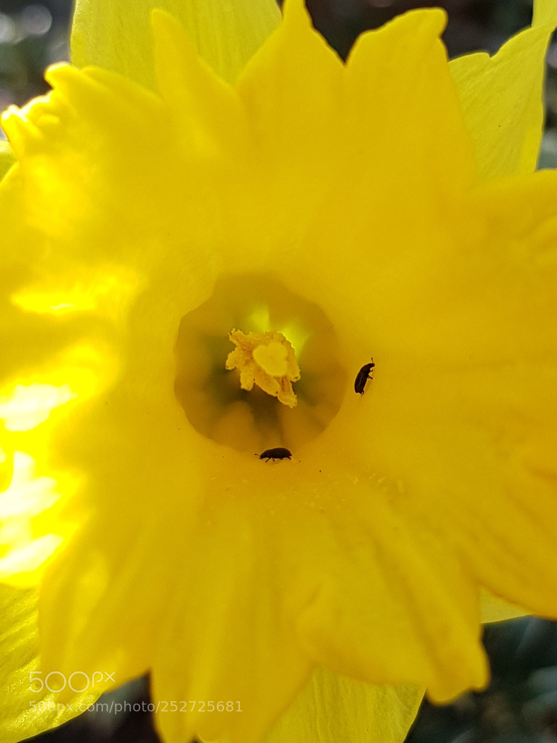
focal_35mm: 26
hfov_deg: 53.1
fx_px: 558
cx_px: 278
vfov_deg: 67.3
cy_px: 372
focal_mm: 4.2
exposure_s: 1/568
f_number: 1.7
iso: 40
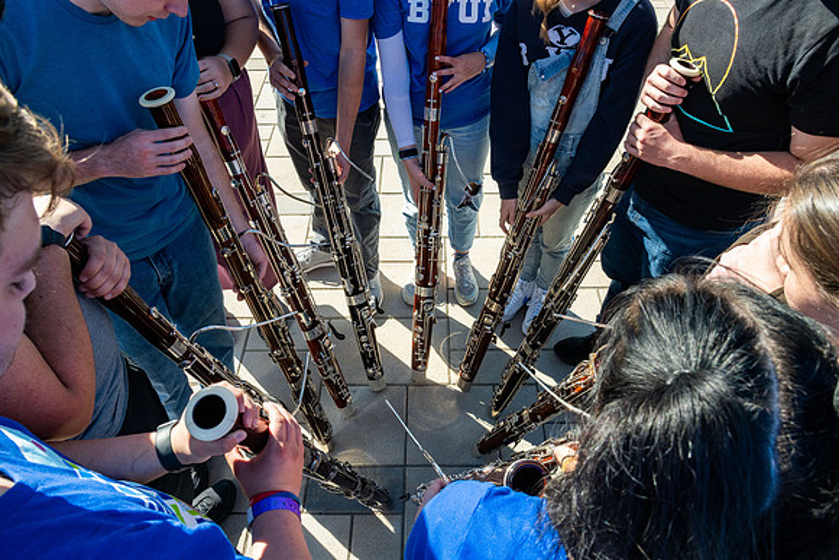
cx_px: 420
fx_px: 559
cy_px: 280
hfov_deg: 73.7
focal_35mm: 24
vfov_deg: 53.2
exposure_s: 1/200
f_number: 10
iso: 500
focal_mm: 24
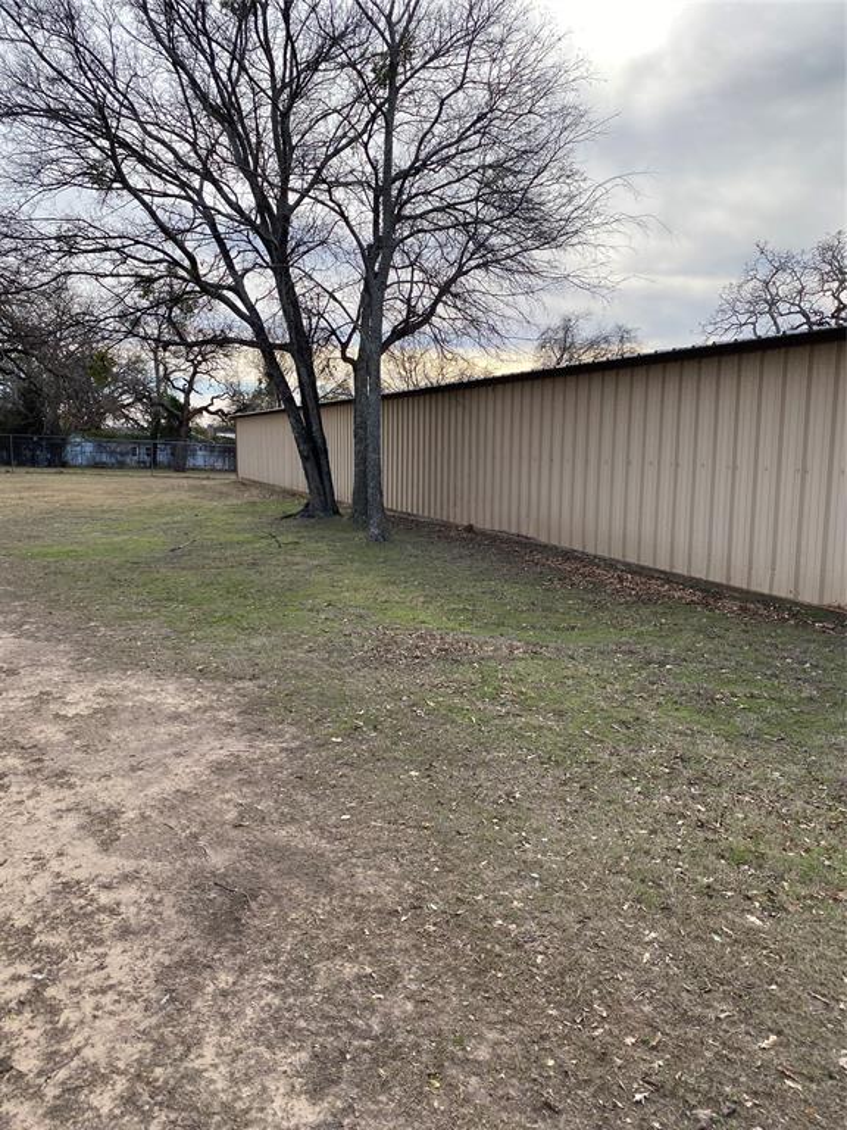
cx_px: 424
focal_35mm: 26
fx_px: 848
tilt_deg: -8.3
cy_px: 565
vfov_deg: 67.3
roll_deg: +0.0
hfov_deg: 53.1
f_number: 1.8
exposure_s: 1/1701
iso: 32
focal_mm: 4.25
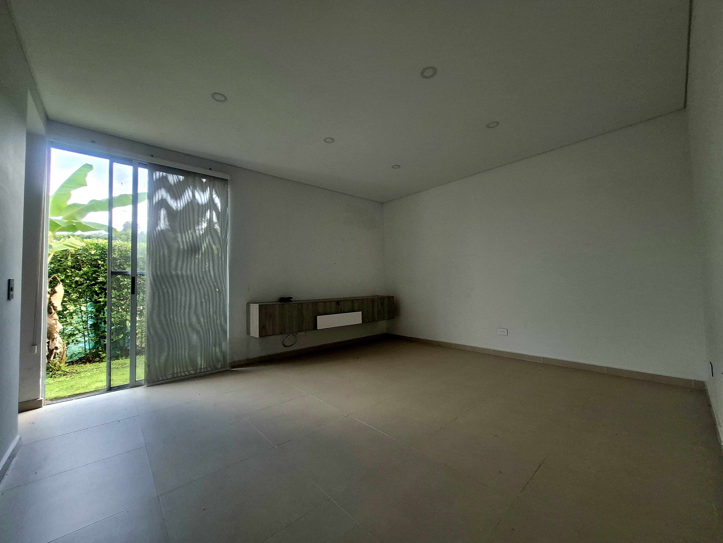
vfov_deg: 89.9
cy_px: 272
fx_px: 272
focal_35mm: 13
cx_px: 362
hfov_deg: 106.2
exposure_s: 1/60.2
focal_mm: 1.74
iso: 200
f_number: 2.2
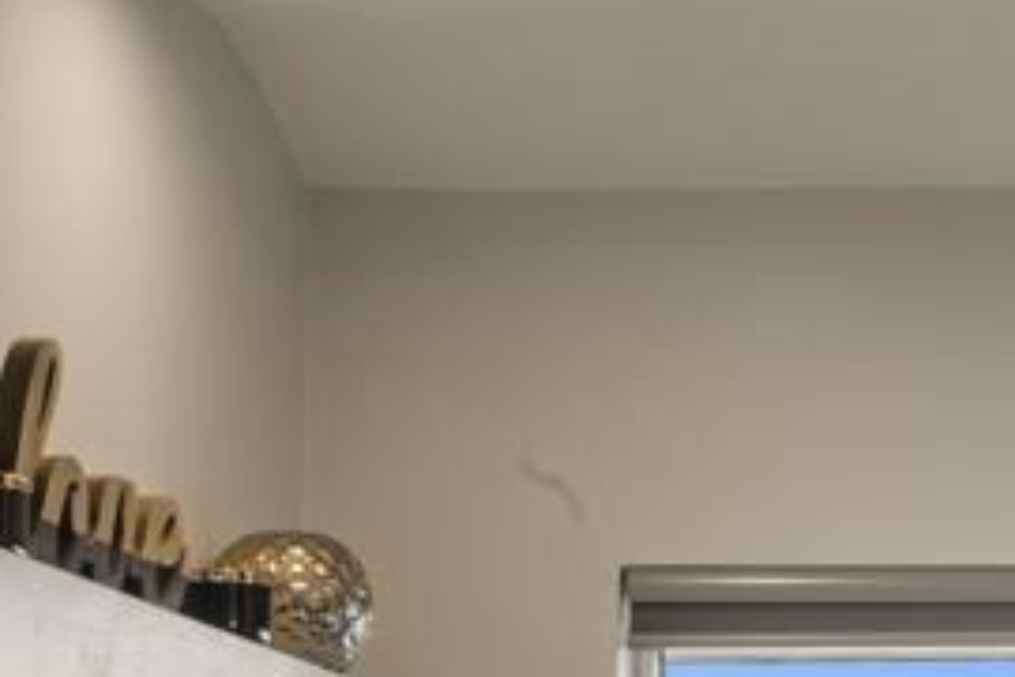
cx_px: 1808
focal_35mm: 186
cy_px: 1215
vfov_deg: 7.2
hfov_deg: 10.4
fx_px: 5244
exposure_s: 1/2.5
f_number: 22
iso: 500
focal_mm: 49
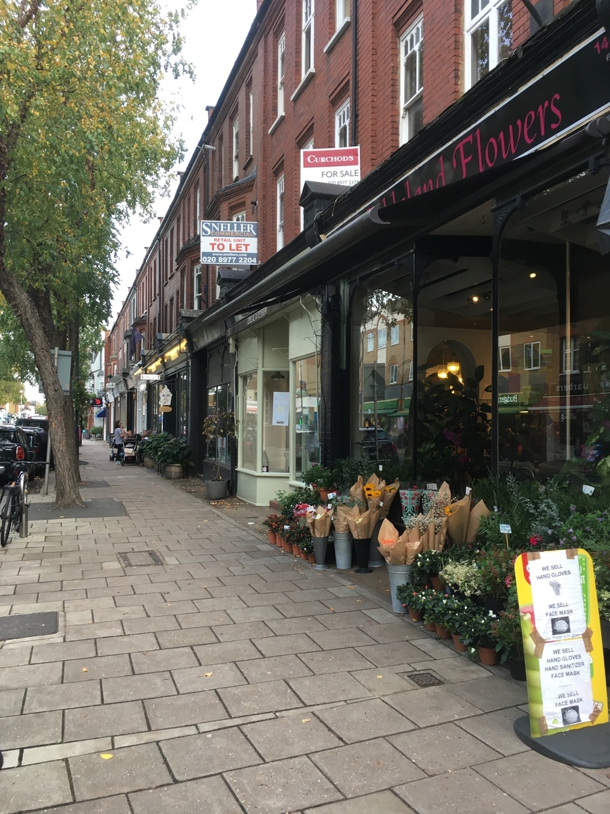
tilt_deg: +2.4
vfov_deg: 61.7
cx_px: 305
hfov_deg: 48.2
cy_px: 407
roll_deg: -0.3
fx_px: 681
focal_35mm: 29
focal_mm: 4.15
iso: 25
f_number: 2.2
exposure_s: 1/33
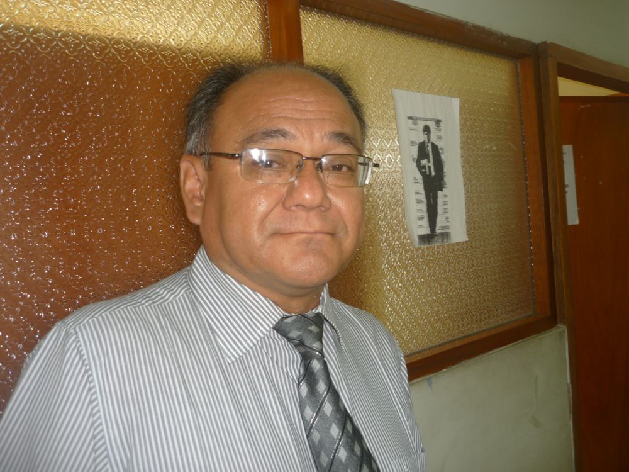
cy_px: 236
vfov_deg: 42.9
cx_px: 314
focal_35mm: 33
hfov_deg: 55.4
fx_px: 600
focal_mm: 5.5
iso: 100
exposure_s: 1/30
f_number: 2.8
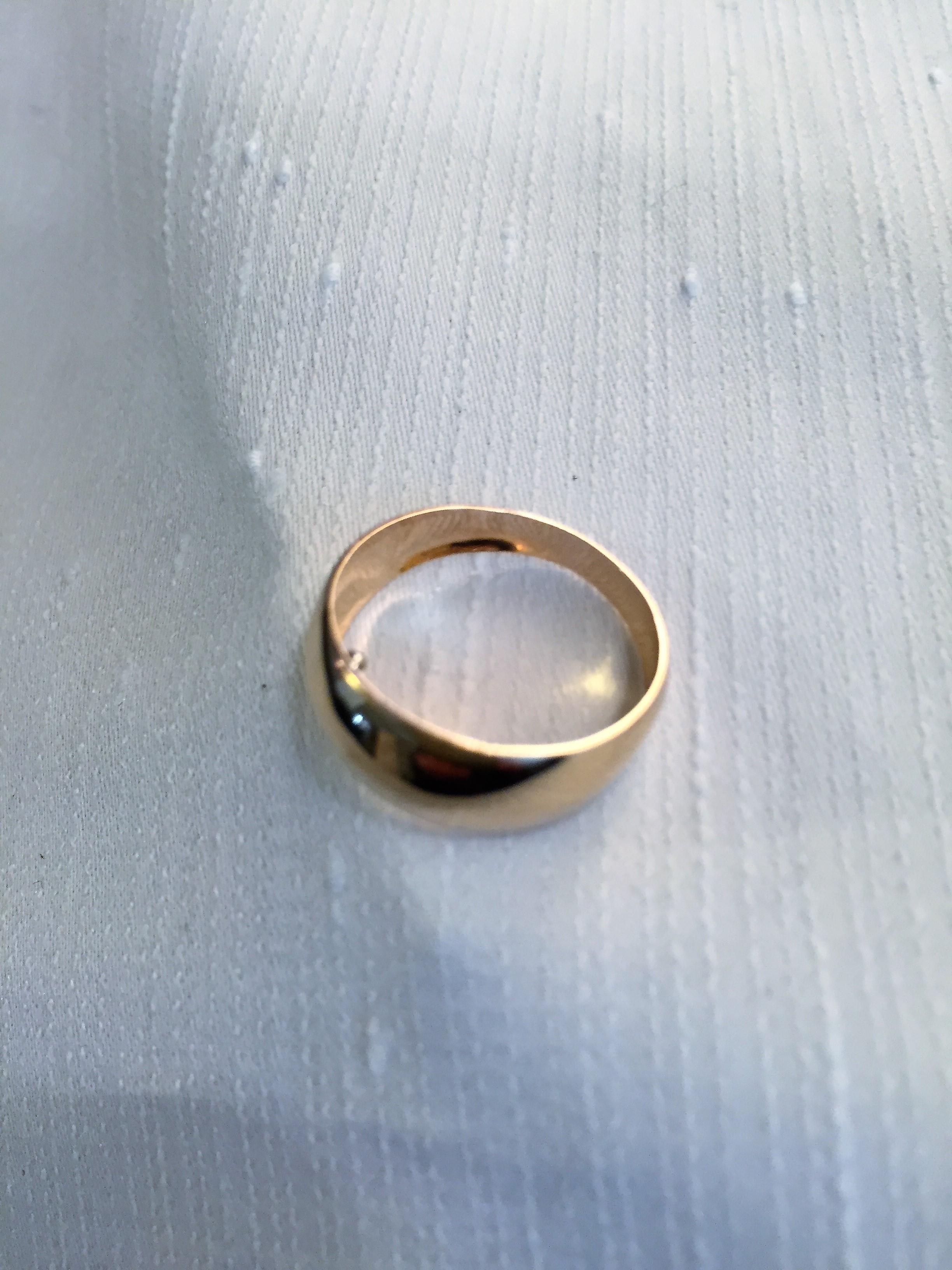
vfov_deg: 61.7
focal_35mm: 29
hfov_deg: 48.2
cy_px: 635
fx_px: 1063
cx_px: 476
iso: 125
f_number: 2.2
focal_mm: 4.15
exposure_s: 1/33
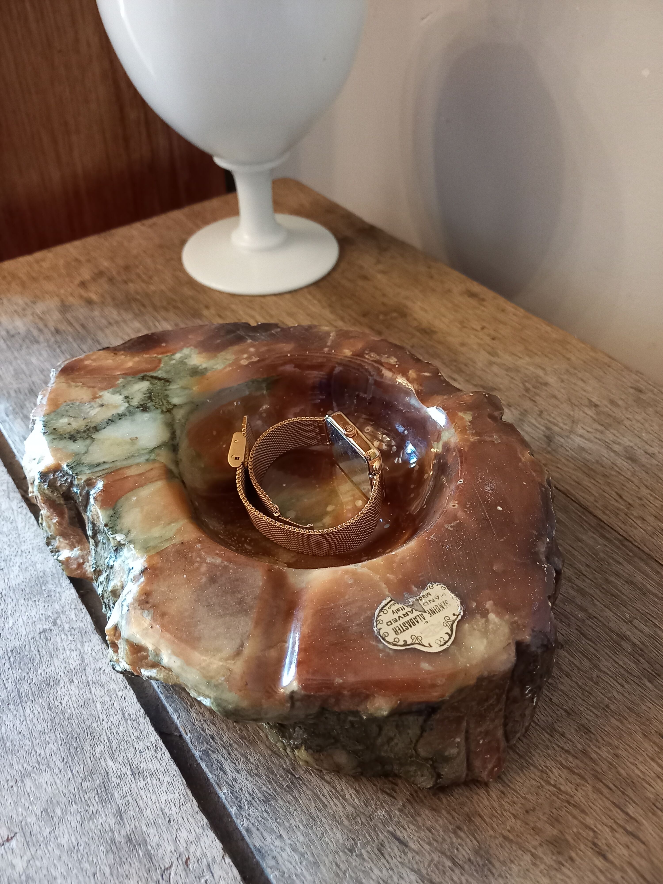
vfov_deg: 69.4
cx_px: 332
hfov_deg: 54.9
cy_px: 442
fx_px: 638
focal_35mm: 25
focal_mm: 4.65
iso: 800
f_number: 1.8
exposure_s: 1/20
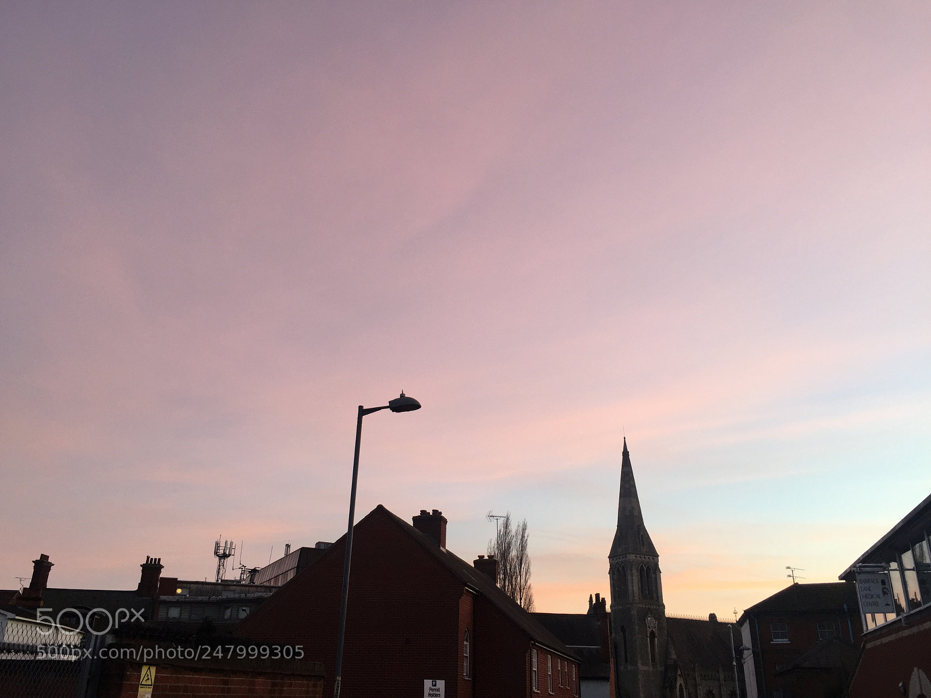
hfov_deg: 61.7
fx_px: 780
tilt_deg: +23.3
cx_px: 466
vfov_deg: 48.2
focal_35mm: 29
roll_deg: -2.0
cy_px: 349
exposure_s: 1/100
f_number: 2.2
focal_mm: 4.15
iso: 40
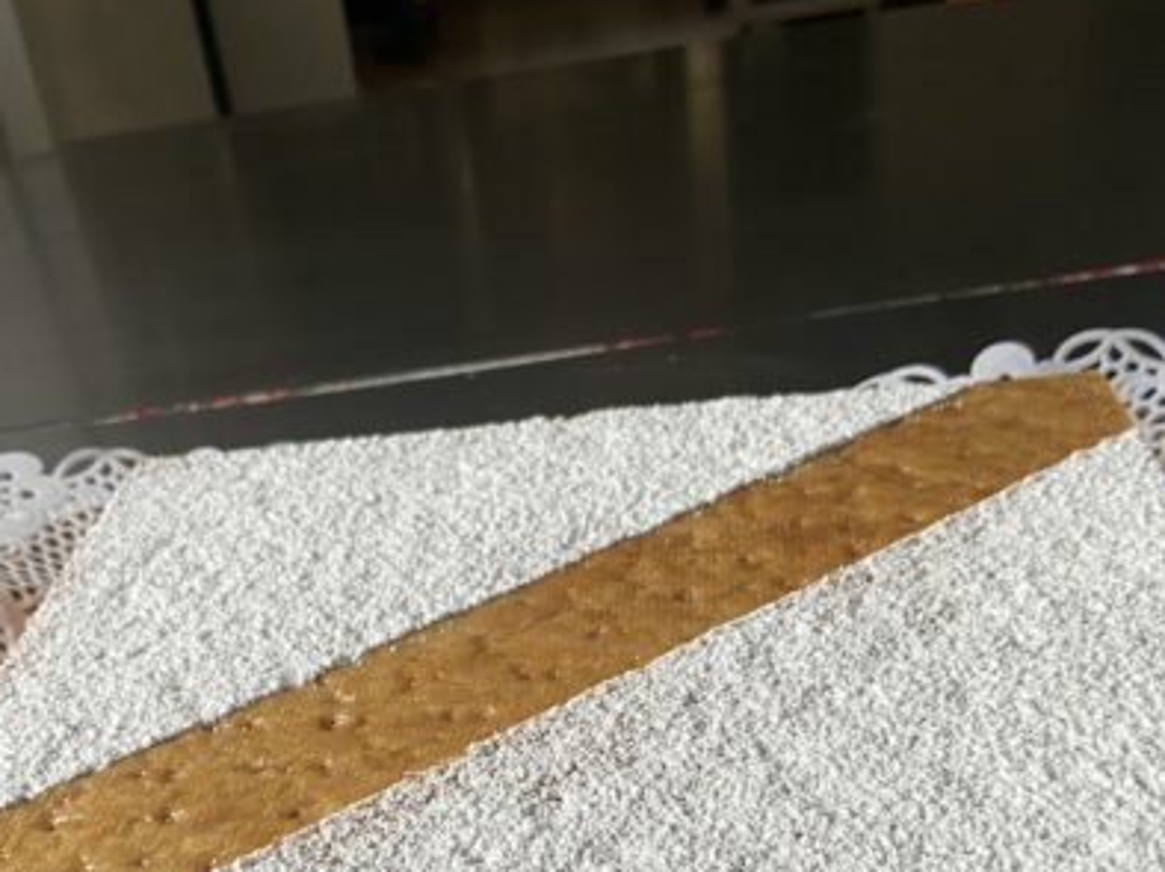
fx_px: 1480
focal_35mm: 44
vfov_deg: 31.9
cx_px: 537
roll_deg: +8.9
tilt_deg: -35.2
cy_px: 709
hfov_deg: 42.9
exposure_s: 1/60
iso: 160
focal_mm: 4.25
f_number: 1.8
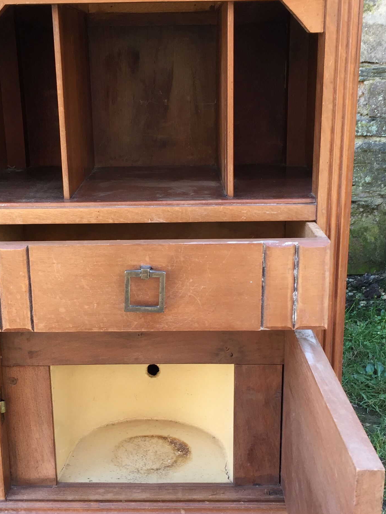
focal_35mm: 51
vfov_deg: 37.4
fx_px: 758
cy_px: 292
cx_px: 160
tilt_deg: -16.8
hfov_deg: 28.5
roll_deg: +0.6
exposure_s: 1/100
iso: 50
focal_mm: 4.15
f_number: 2.2
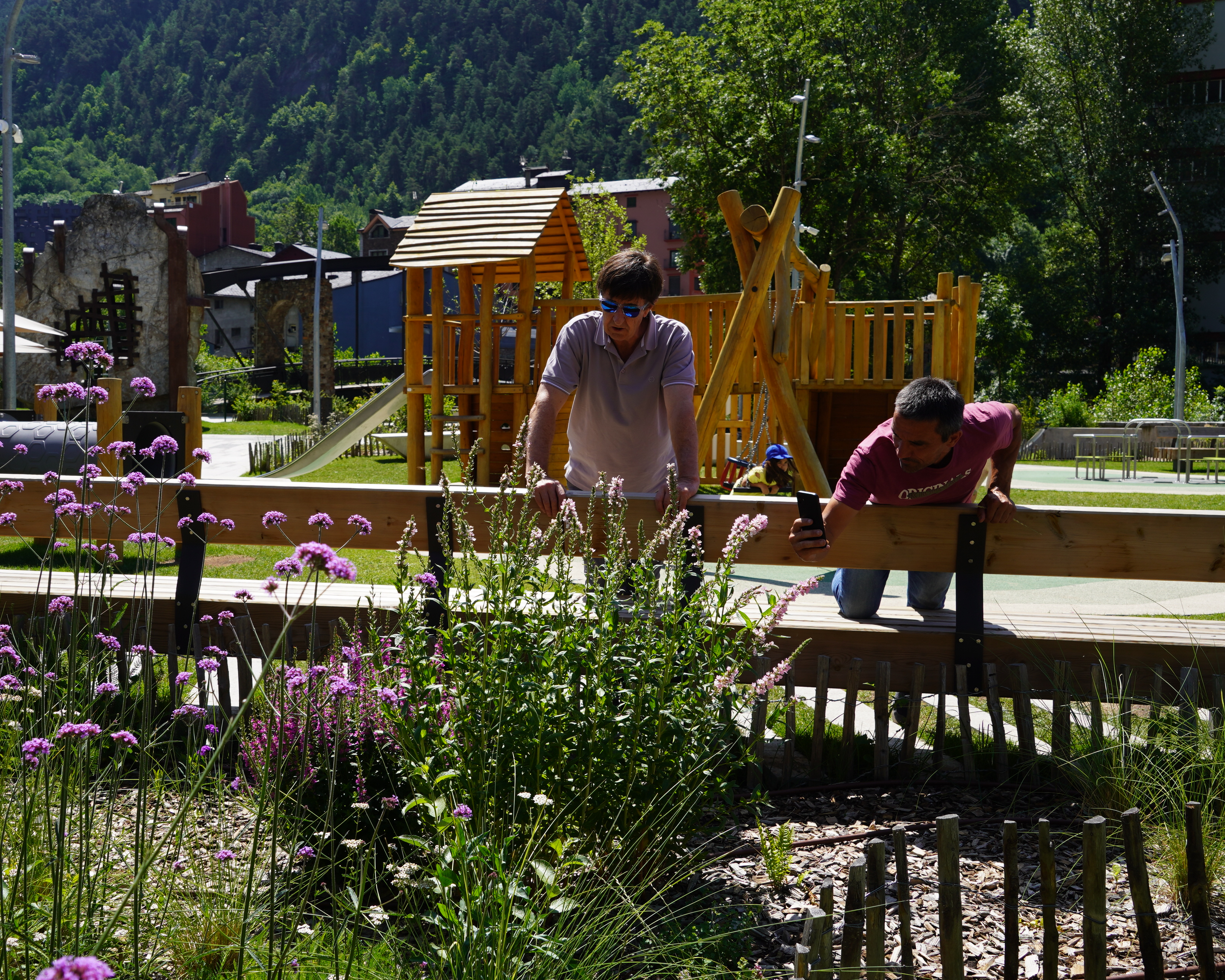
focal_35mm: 37
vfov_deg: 40.1
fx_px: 1341
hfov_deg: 49.0
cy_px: 485
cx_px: 536
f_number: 9
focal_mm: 32
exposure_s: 1/125
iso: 100
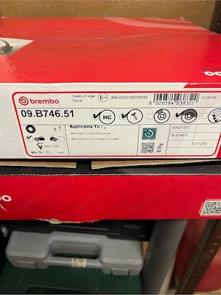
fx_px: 221
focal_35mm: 26
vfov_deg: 67.3
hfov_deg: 53.1
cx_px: 110
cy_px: 148
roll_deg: +0.7
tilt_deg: -37.8
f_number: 1.6
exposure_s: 1/50
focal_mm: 5.1
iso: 200
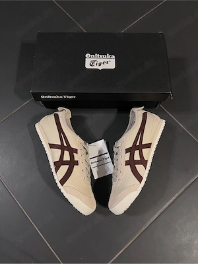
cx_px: 99
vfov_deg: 67.3
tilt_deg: -74.5
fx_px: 198
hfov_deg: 53.1
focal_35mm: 26
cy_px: 132
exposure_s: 1/50
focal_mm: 5.1
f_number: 1.6
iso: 320
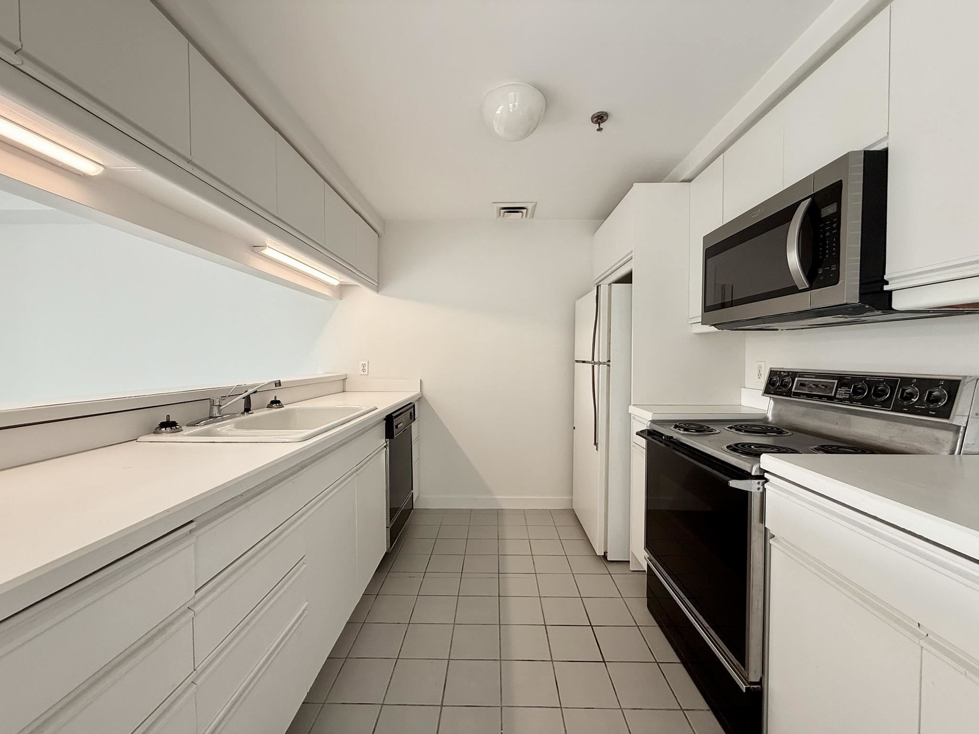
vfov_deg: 85.7
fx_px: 396
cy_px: 367
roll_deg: -0.2
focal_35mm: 14
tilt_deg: -0.9
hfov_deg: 102.1
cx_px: 490
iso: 64
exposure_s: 1/120
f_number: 2.2
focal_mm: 2.22
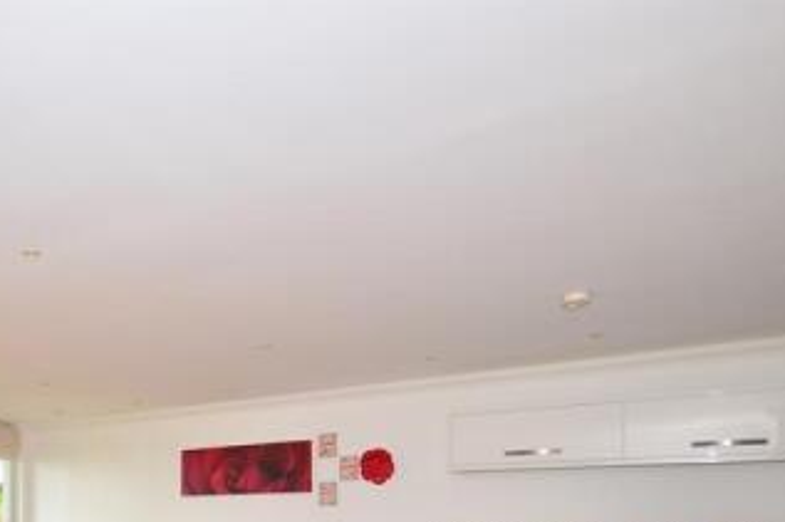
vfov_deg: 37.6
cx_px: 109
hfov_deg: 54.2
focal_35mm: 31
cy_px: 524
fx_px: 676
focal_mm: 10
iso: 200
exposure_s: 1/80
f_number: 5
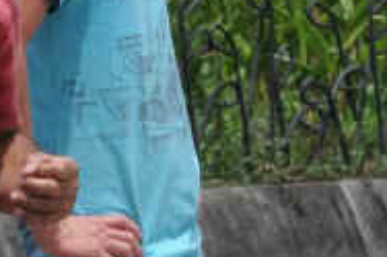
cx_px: -574
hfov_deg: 2.3
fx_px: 9462
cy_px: 367
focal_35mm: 881
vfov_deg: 1.6
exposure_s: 1/400
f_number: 13
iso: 400
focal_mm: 112
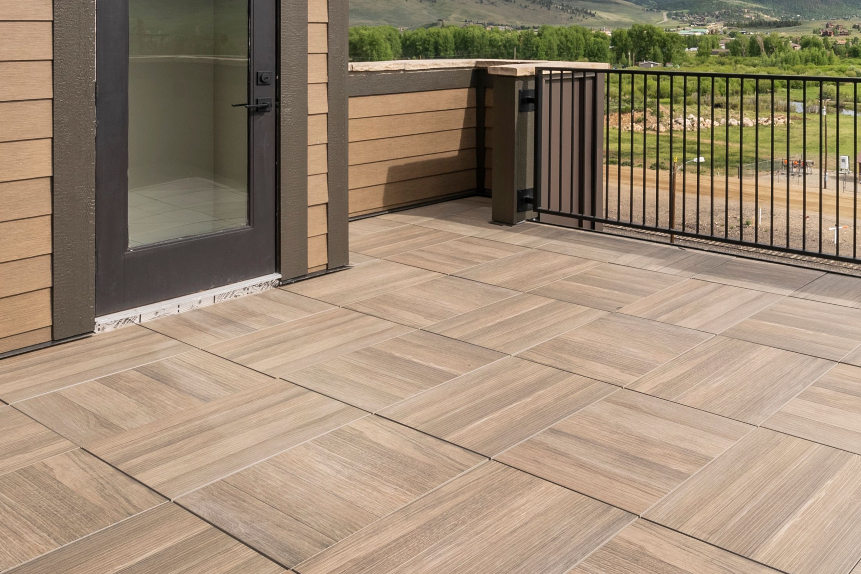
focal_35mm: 31
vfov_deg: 38.8
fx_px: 741
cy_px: 38
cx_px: 800
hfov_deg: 51.9
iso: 100
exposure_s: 1/125
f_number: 10
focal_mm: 16
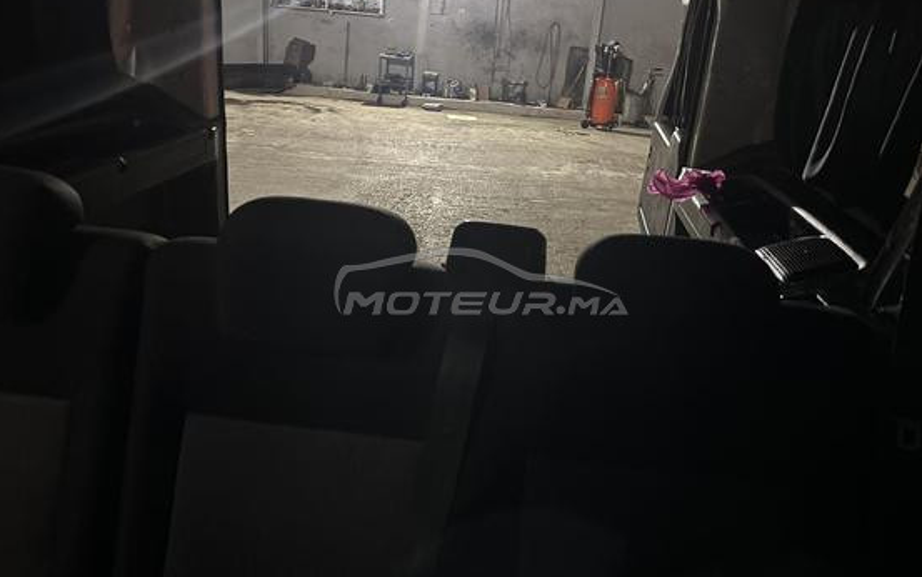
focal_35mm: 30
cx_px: 480
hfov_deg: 62.9
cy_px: 281
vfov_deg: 41.9
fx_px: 754
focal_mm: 6.86
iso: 1000
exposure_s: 1/25
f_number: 1.78
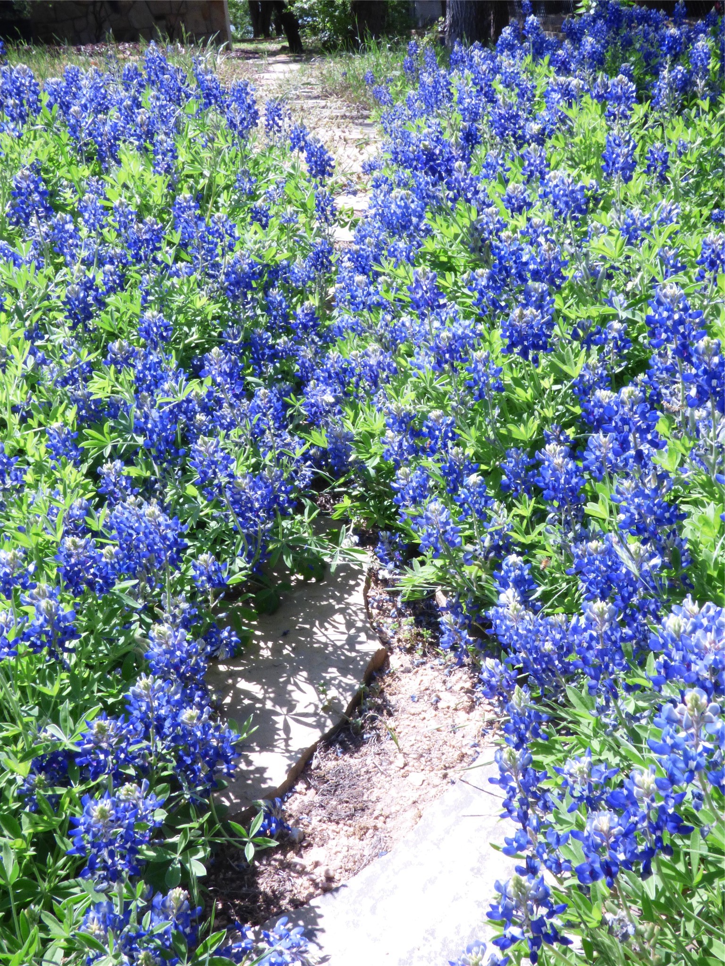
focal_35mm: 36
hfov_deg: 39.7
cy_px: 483
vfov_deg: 51.4
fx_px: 1005
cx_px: 362
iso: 400
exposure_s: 1/250
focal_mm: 6.47
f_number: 8
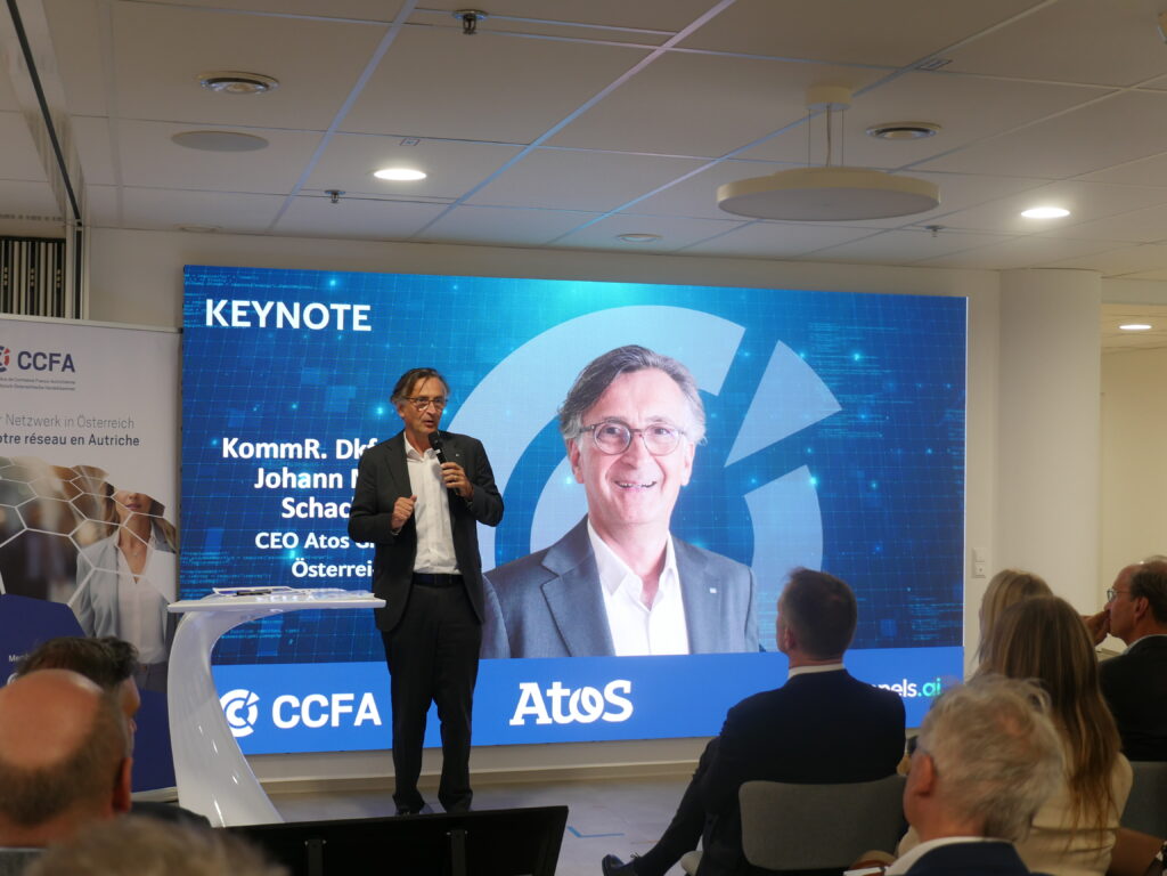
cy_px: 438
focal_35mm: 46
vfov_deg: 31.5
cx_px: 584
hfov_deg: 41.2
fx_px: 1551
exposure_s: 1/60
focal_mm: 23
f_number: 2.8
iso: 400
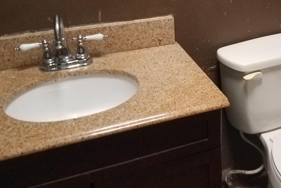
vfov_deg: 27.2
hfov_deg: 38.0
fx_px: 382
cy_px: 48
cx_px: 245
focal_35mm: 49
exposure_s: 1/24
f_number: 1.7
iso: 250
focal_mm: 4.2
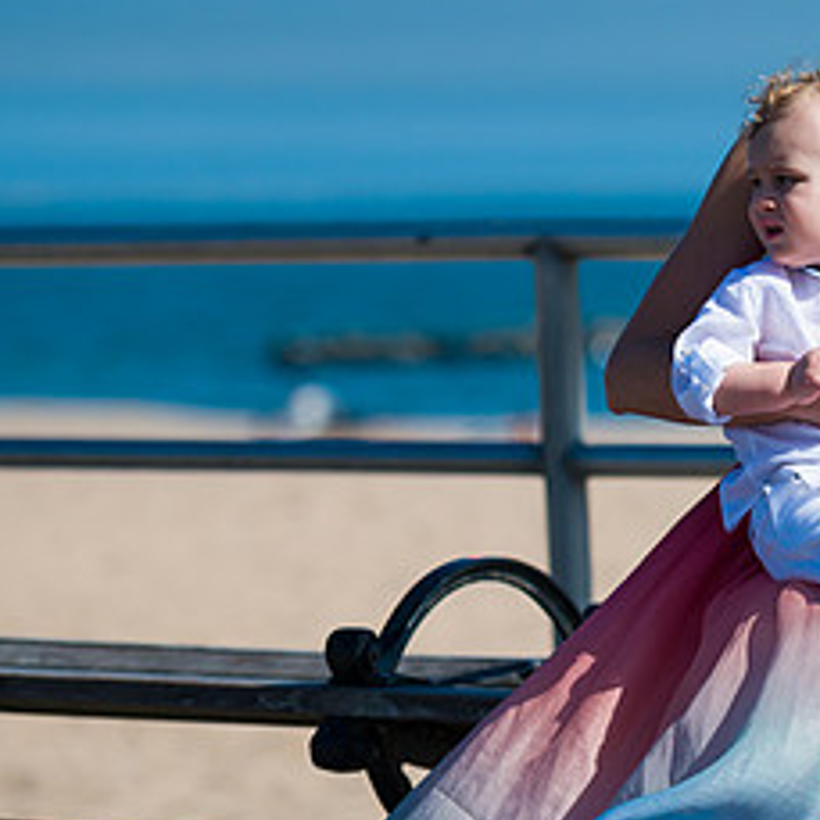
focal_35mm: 263
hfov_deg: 6.6
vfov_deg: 6.7
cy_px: 183
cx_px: 863
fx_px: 7049
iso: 200
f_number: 3.2
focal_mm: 122
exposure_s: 1/6400
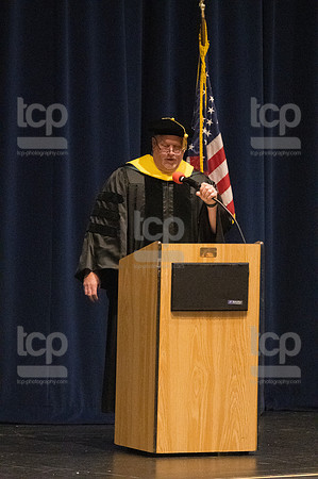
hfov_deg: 5.0
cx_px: 159
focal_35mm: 277
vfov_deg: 7.4
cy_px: 240
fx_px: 3678
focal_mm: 185
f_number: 4.5
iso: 8000
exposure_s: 1/250
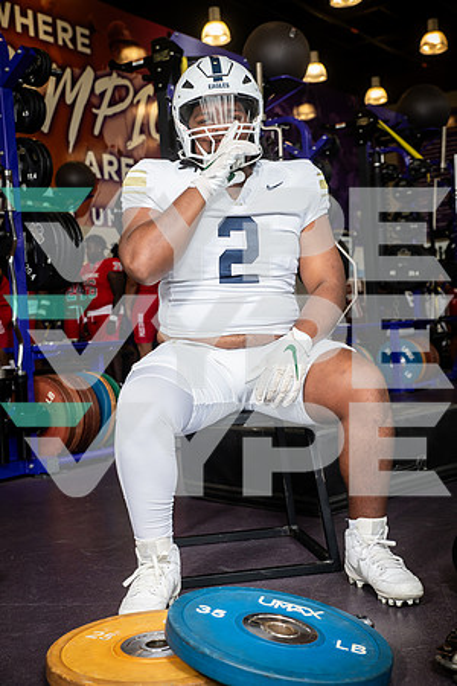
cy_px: 343
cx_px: 228
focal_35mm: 48
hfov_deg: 28.1
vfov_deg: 41.1
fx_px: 914
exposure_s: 1/250
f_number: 5.6
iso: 500
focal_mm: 48
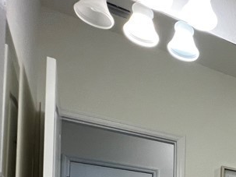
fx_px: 300
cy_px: 249
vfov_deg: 26.2
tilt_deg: +4.2
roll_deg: +1.5
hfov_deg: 30.5
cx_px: 328
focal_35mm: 44
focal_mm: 1.57
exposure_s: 1/120
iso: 200
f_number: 1.8
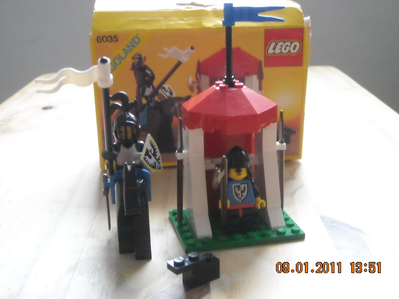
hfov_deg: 35.5
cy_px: 150
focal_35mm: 54
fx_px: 622
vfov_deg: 27.0
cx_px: 200
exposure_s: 1/15
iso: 800
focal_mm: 8.85
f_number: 3.3
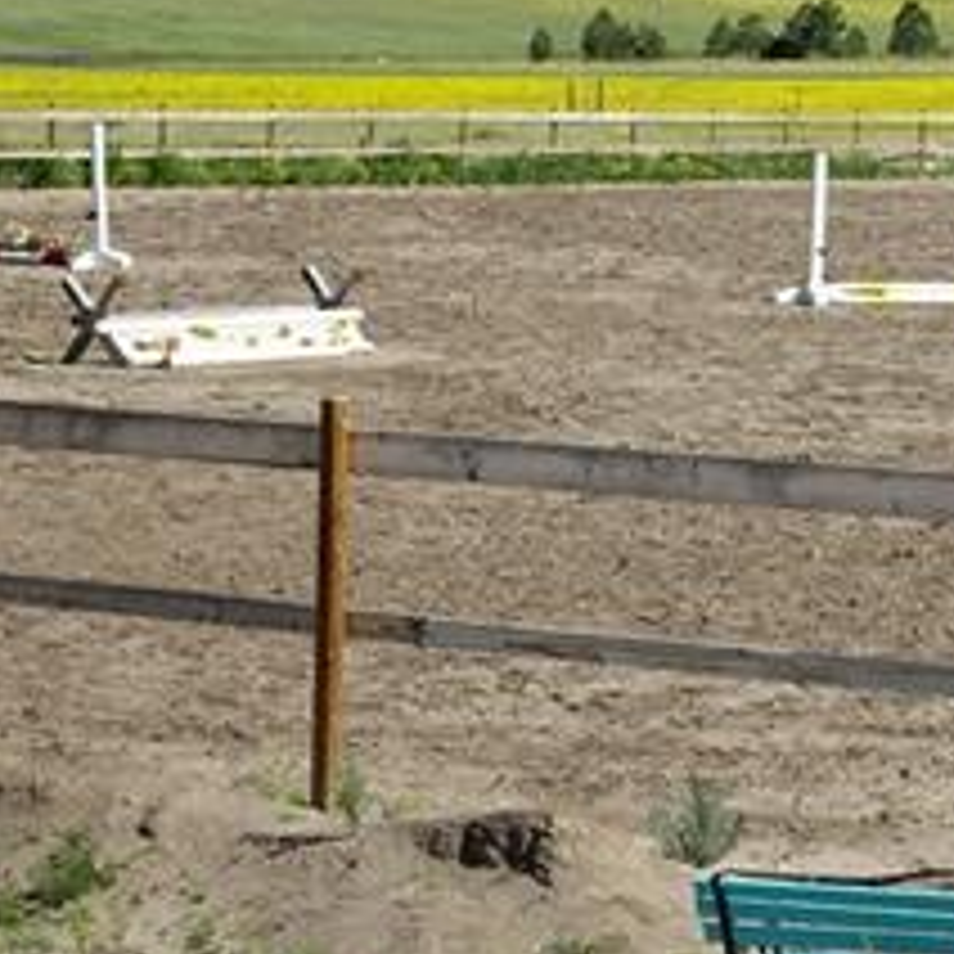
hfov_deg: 11.2
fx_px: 4802
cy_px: 454
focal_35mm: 154
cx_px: 1026
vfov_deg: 11.3
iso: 125
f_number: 3.2
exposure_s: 1/250
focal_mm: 21.94
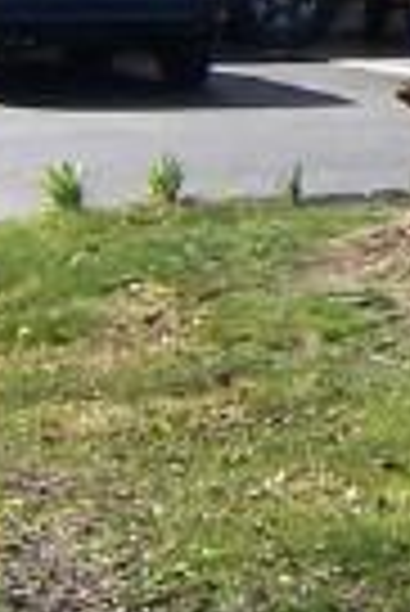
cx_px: 1446
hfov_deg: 4.5
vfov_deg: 7.0
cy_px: -351
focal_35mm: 287
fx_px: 4890
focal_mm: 8.2
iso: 80
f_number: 4
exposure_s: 1/350
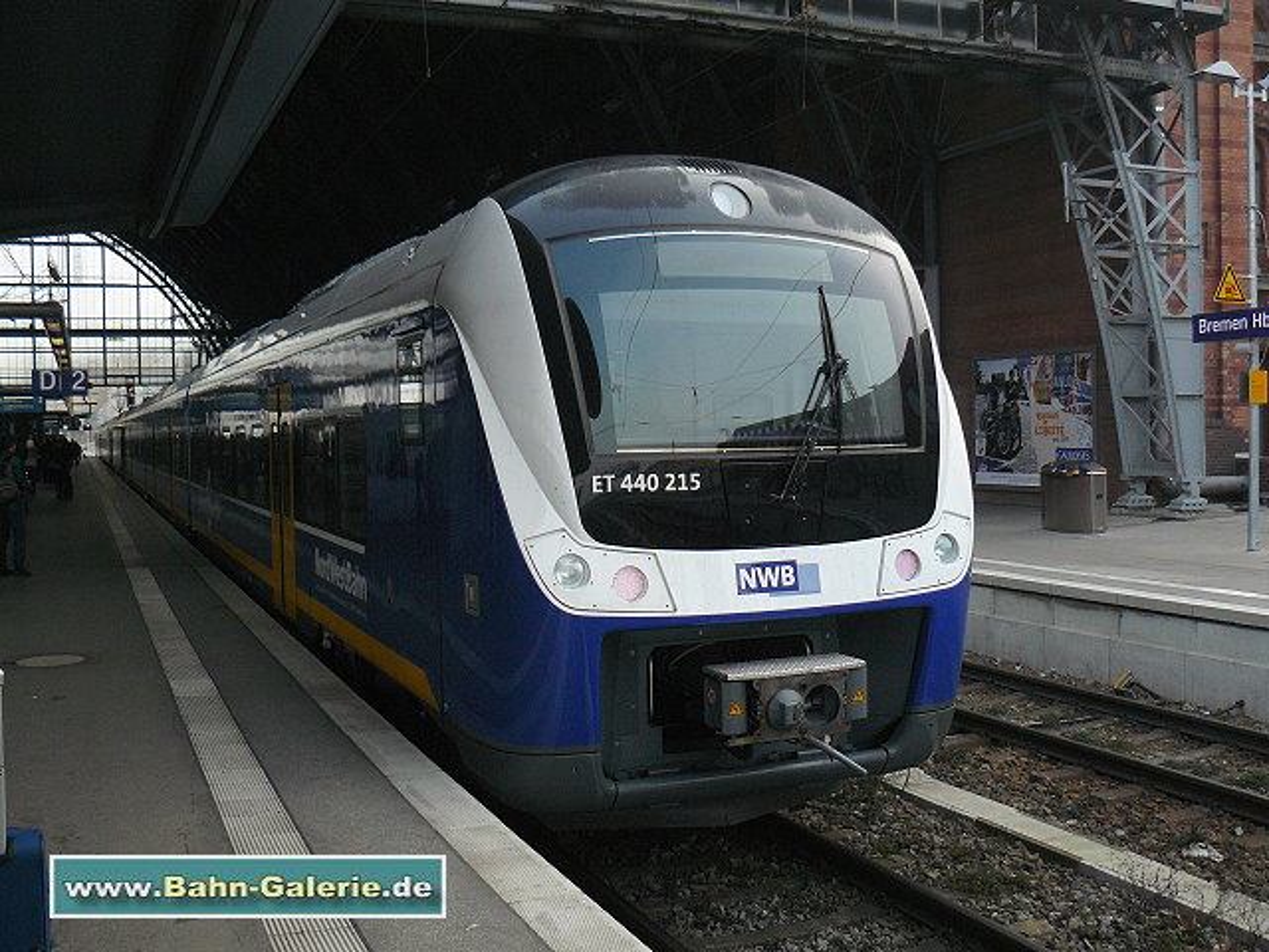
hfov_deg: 51.4
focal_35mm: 36
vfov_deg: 39.7
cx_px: 634
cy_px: 476
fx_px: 1320
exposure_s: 1/400
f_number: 2.8
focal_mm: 6
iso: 200
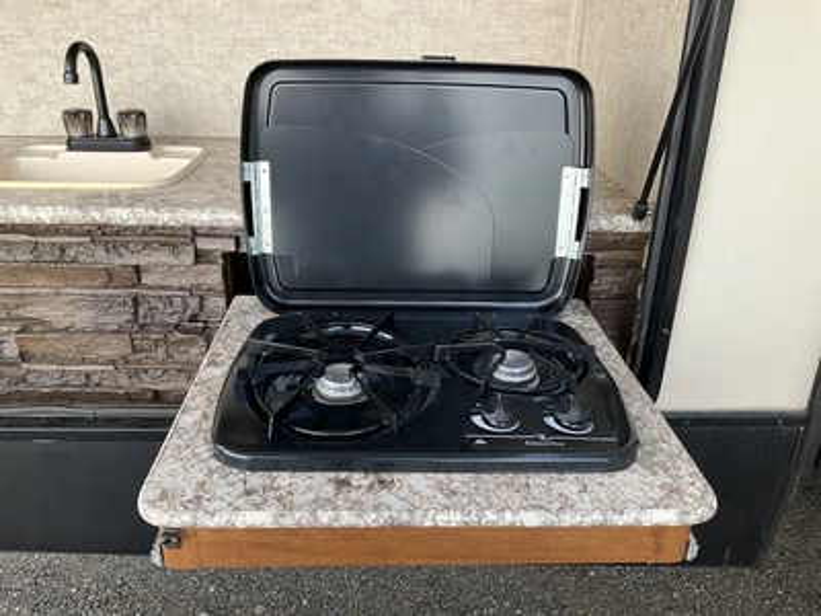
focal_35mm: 29
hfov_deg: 61.7
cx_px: 410
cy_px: 308
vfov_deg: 48.2
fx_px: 688
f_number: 1.8
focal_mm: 3
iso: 16
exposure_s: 1/122
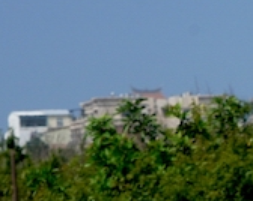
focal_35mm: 391
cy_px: 307
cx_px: 533
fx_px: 2924
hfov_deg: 4.9
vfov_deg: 3.9
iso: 100
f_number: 11
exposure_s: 1/640
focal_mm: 70
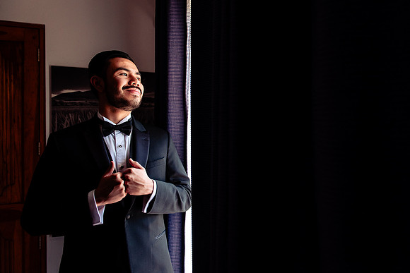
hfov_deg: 67.0
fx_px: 308
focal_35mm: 27
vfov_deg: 47.8
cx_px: 230
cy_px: 129
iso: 800
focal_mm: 24
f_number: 3.5
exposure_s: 1/250
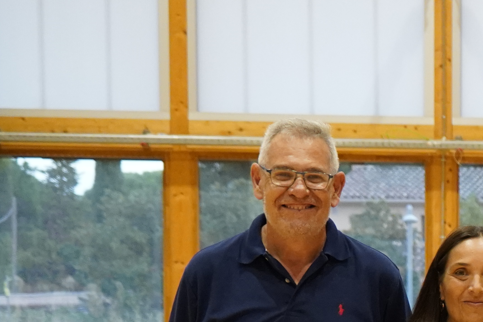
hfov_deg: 14.3
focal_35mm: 138
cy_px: 521
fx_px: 1851
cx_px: 602
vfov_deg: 9.6
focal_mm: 40
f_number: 4
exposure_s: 1/400
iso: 5000
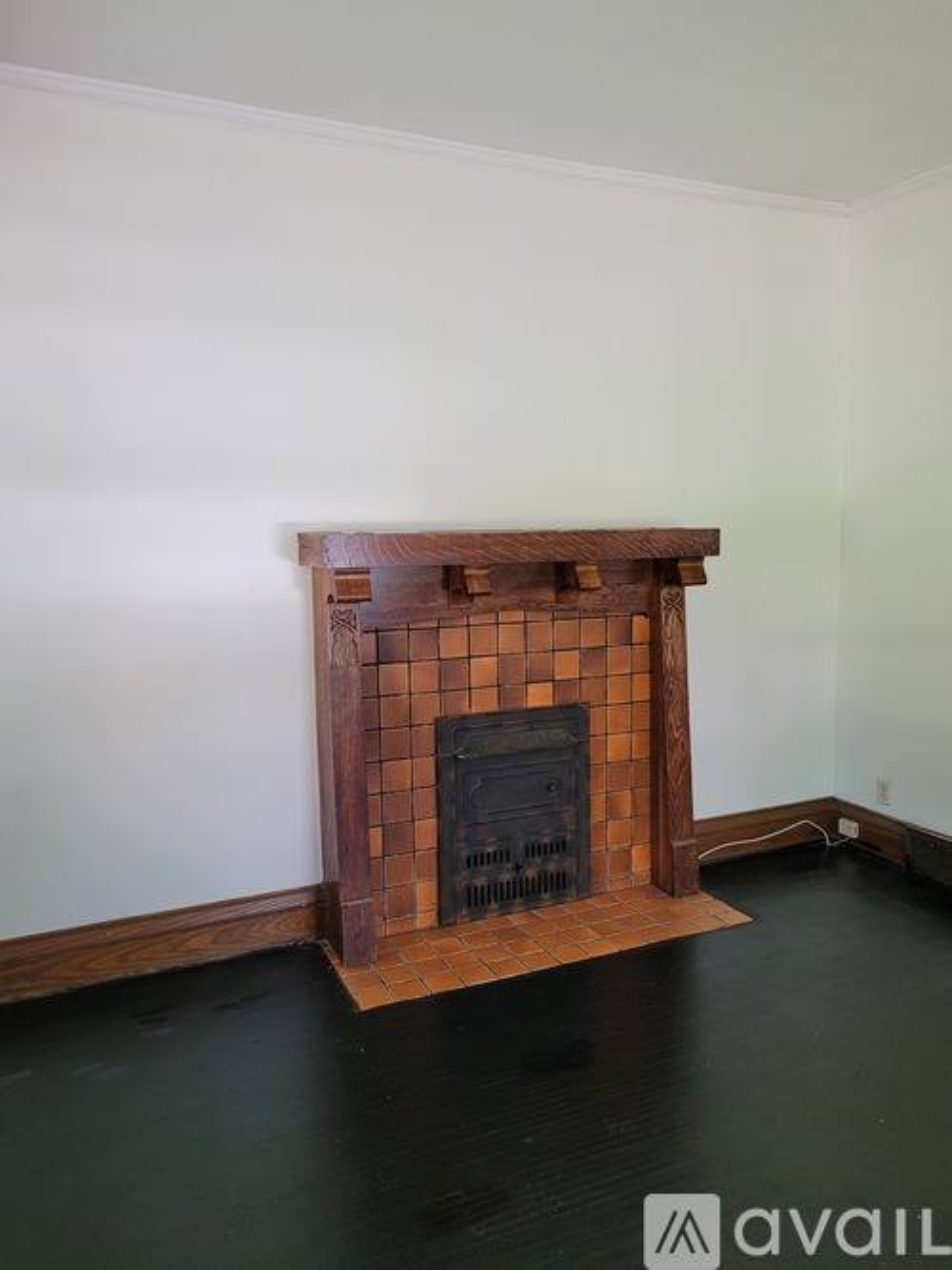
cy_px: 635
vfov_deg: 67.3
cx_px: 476
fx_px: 954
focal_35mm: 26
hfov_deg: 53.0
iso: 200
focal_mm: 5.4
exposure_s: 1/60
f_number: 1.8
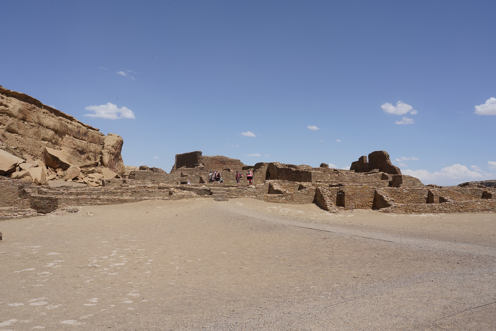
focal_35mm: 29
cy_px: 166
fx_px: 400
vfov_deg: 45.0
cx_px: 248
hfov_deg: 63.7
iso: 100
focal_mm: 29
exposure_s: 1/100
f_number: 18
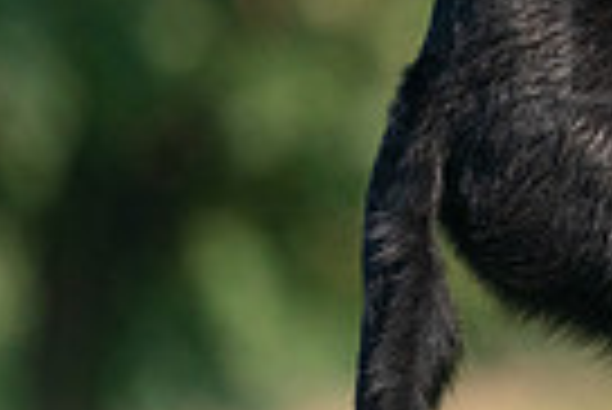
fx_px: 35993
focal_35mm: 2115
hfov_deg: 1.0
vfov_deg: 0.7
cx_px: 990
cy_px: 34
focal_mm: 496
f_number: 6.3
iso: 2500
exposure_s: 1/4000
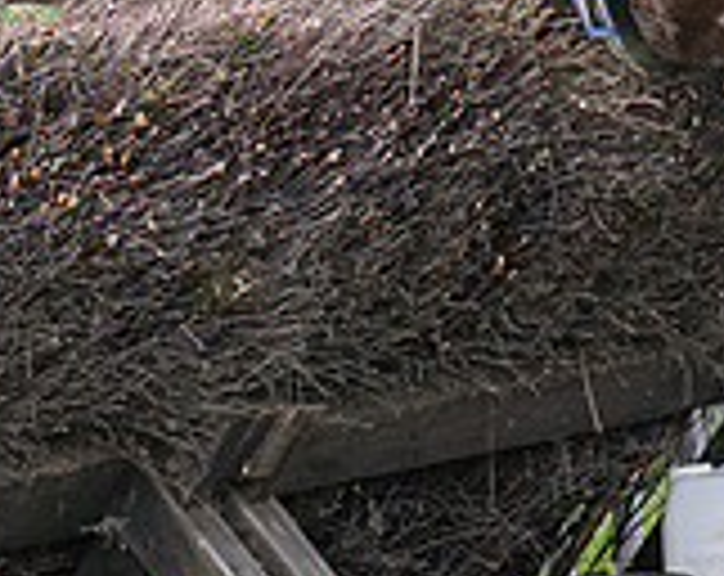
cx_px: 368
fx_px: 9192
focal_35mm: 430
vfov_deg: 3.6
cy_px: 11
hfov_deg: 4.5
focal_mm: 70
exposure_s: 1/1600
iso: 200
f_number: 3.5
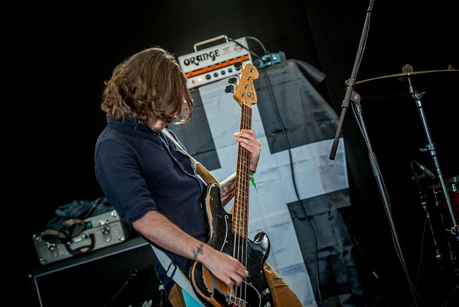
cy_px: 148
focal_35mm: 124
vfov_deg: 11.1
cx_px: 243
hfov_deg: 16.5
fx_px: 1582
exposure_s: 1/100
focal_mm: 112
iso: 1600
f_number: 2.8
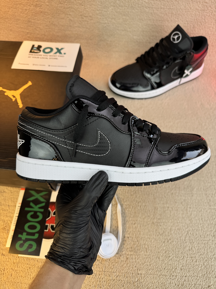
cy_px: 144
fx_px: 200
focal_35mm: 24
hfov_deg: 56.8
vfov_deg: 71.6
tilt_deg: -60.7
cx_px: 108
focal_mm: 6.76
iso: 80
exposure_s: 1/685
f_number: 1.78
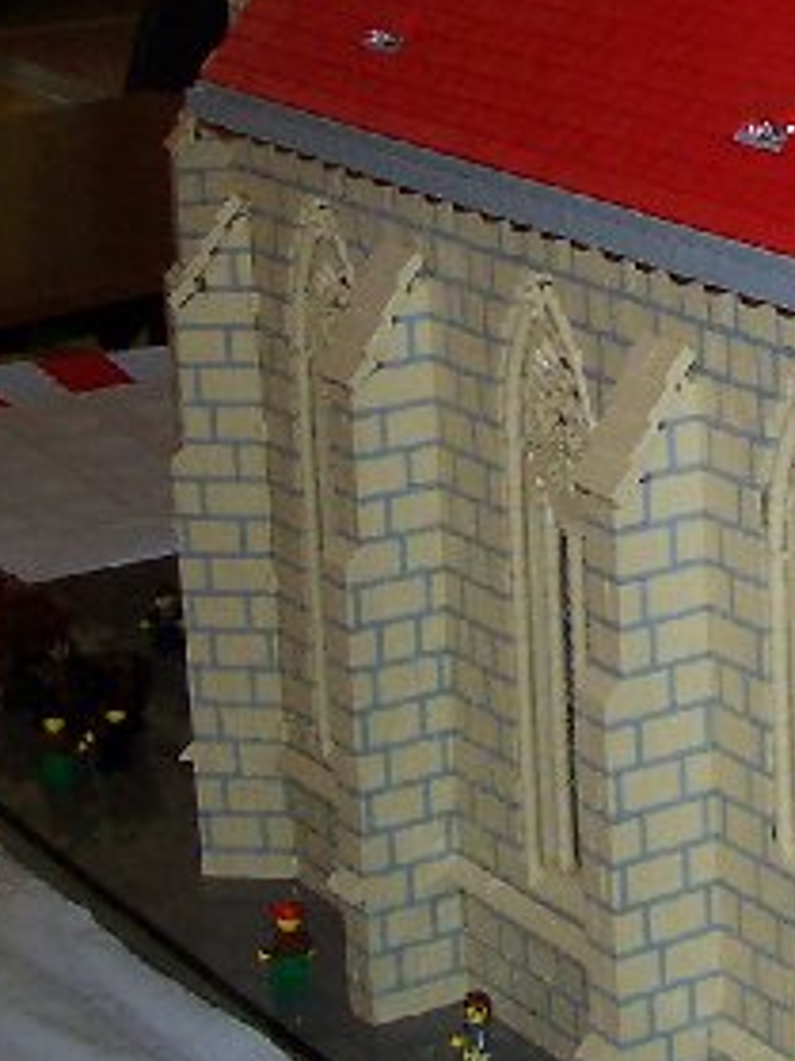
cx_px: 1107
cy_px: 36
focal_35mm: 108
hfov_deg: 13.1
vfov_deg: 17.8
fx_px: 3310
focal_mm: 5.6
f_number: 2.8
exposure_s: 1/60
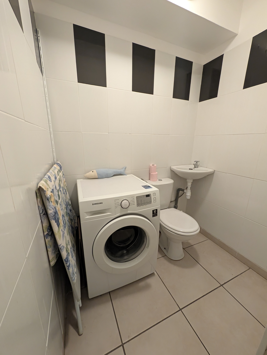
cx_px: 134
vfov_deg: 110.5
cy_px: 178
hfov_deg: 94.6
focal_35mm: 12
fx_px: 123
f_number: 1.7
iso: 418
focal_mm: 2.02
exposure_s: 1/50
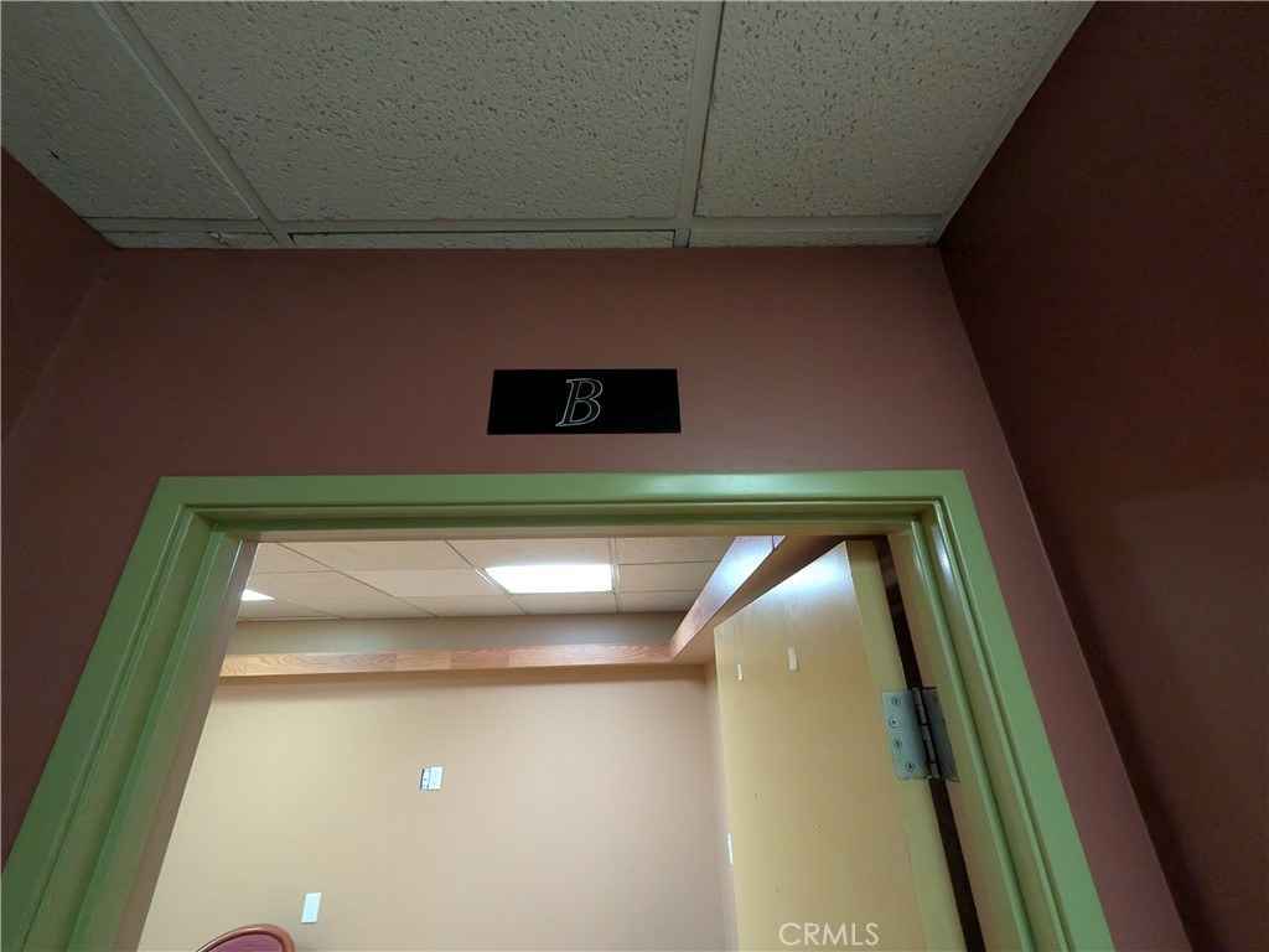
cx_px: 634
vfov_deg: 89.9
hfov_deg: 106.2
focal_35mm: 13
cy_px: 476
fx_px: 477
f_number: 2.2
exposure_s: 1/40
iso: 585
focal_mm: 1.54
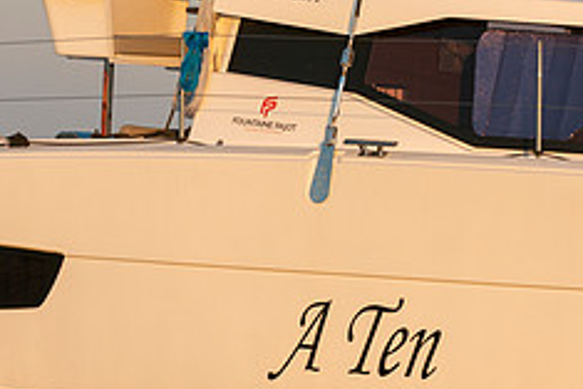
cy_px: 79
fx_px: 7454
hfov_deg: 4.5
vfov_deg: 3.0
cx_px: 268
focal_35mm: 460
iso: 400
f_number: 6.3
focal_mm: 240
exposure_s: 1/1000
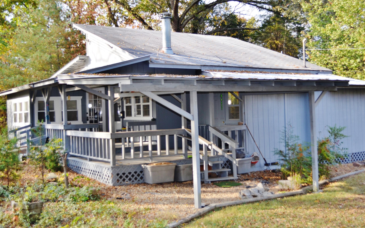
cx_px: 204
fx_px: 428
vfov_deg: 29.8
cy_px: 98
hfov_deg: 46.1
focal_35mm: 43
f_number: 4
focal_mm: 24
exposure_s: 1/250
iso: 180
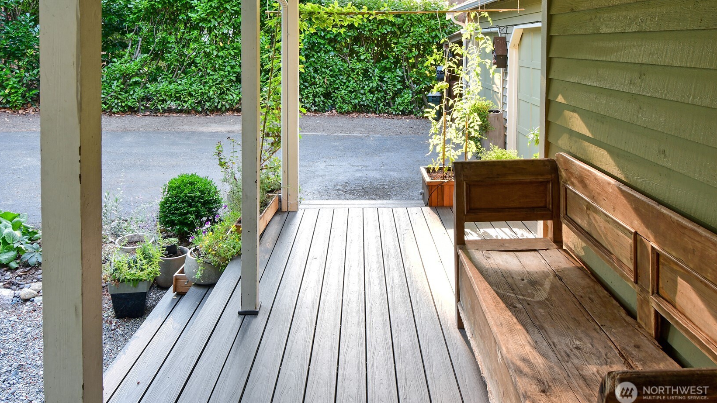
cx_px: 351
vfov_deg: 44.2
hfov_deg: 71.9
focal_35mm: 26
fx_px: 494
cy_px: 163
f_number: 11
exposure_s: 1/5
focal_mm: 16
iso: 125
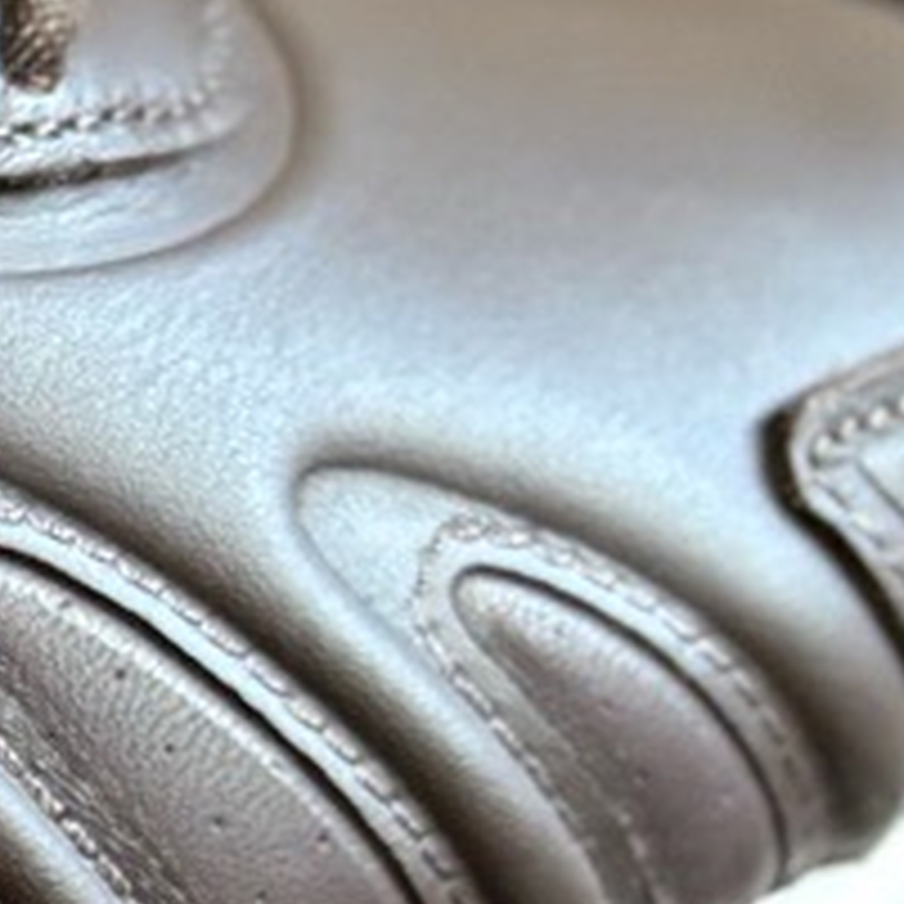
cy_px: 1106
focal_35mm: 183
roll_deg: +3.0
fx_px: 5407
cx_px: -1579
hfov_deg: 8.4
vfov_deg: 9.4
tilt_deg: -38.0
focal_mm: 5.96
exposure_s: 1/33
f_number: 1.6
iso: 500
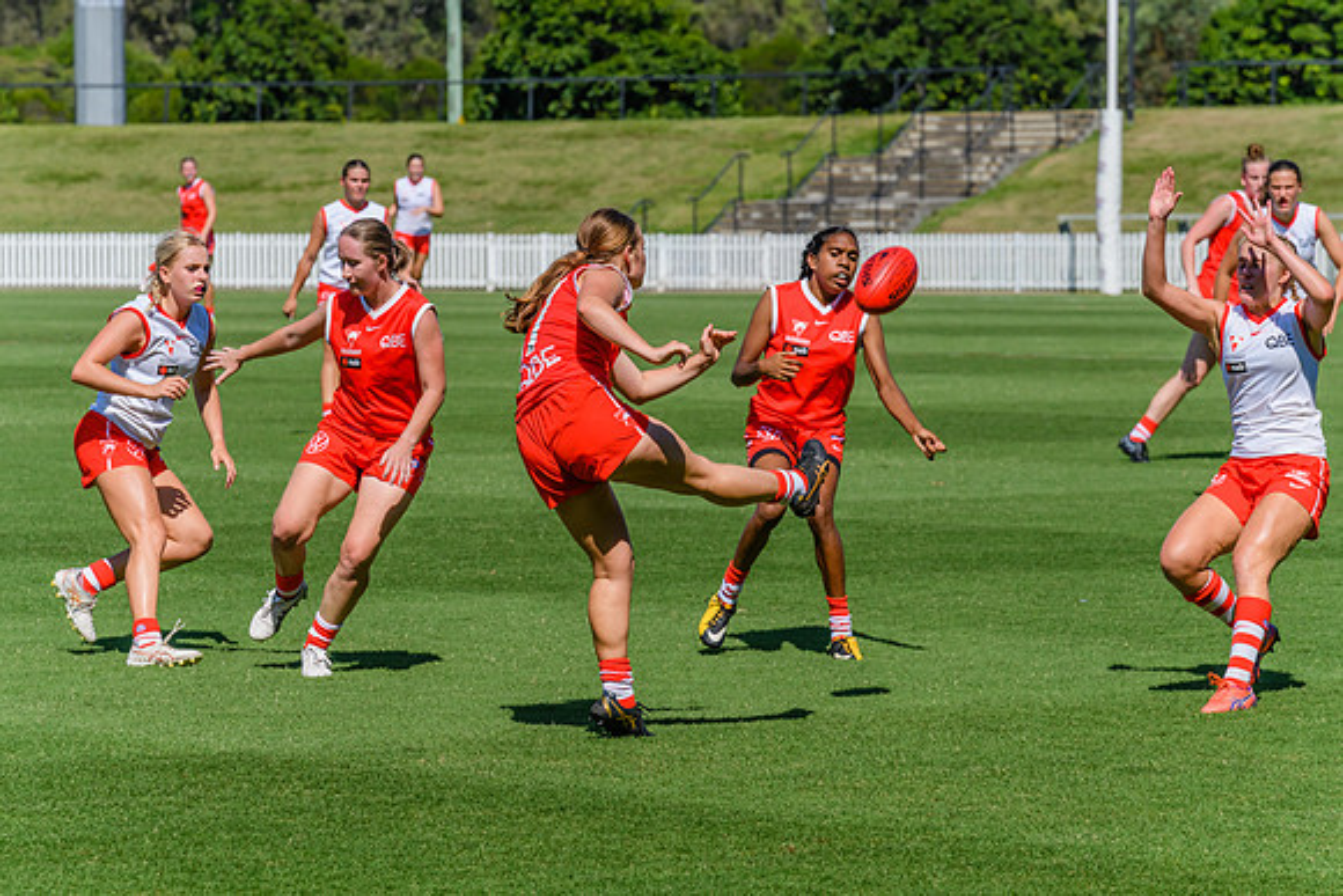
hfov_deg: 10.4
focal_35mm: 198
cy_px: 448
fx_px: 7380
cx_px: 672
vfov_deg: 6.9
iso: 800
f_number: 9
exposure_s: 1/2000
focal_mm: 190
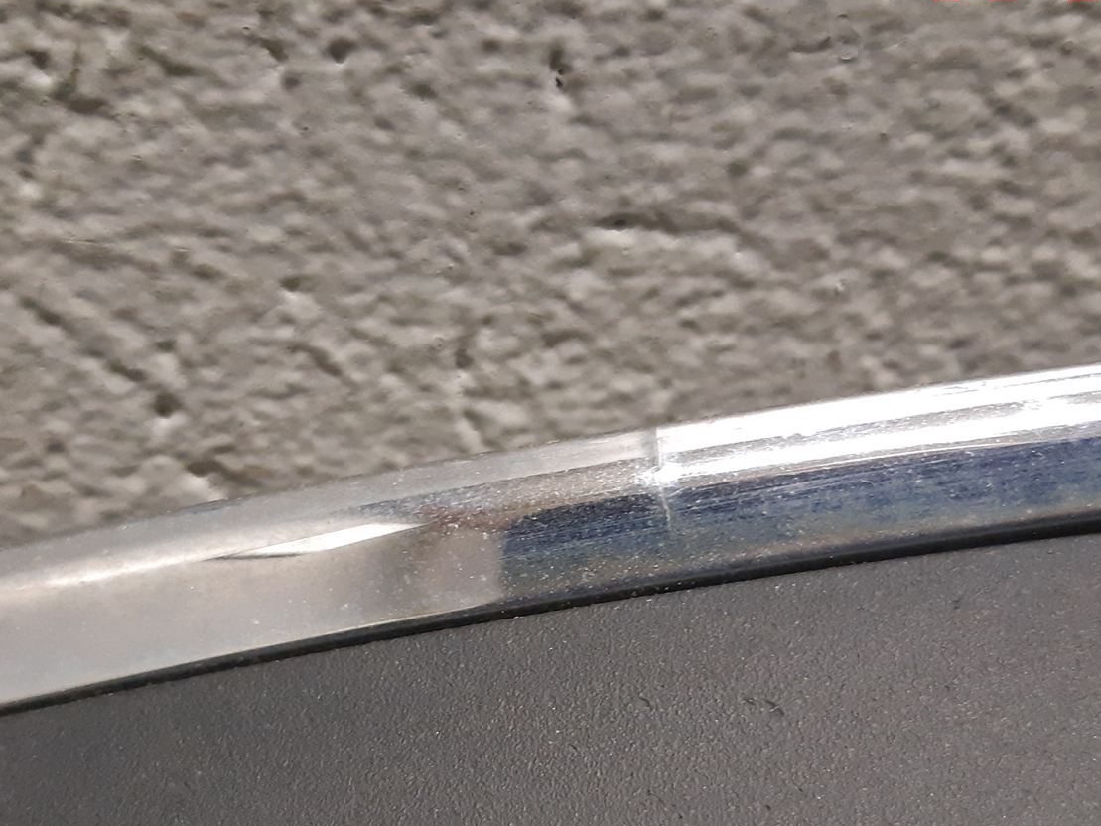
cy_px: 594
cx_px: 524
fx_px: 1527
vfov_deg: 29.9
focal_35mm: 48
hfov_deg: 39.6
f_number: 1.7
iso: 250
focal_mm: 3.93
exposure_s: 1/50
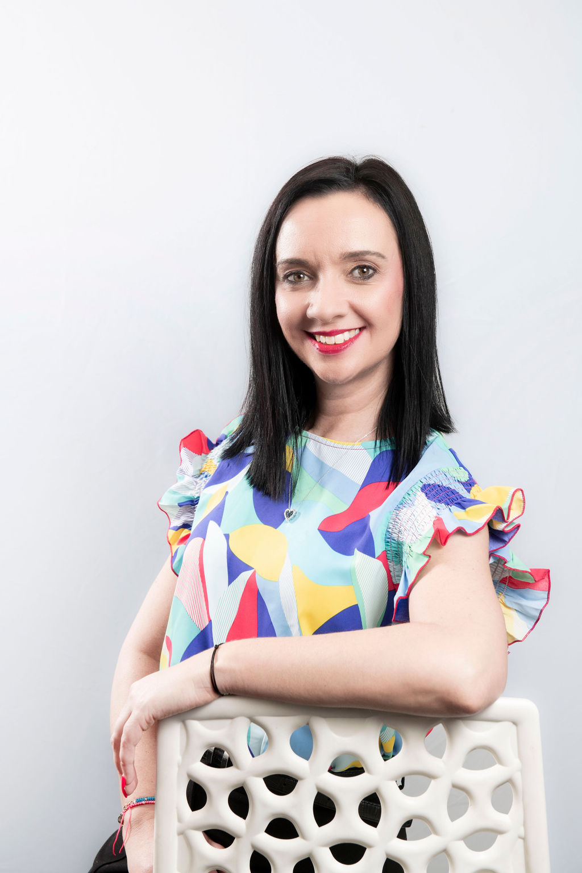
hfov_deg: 20.6
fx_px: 1600
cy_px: 436
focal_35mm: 66
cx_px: 291
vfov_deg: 30.5
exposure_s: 1/125
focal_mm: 66
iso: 250
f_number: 8
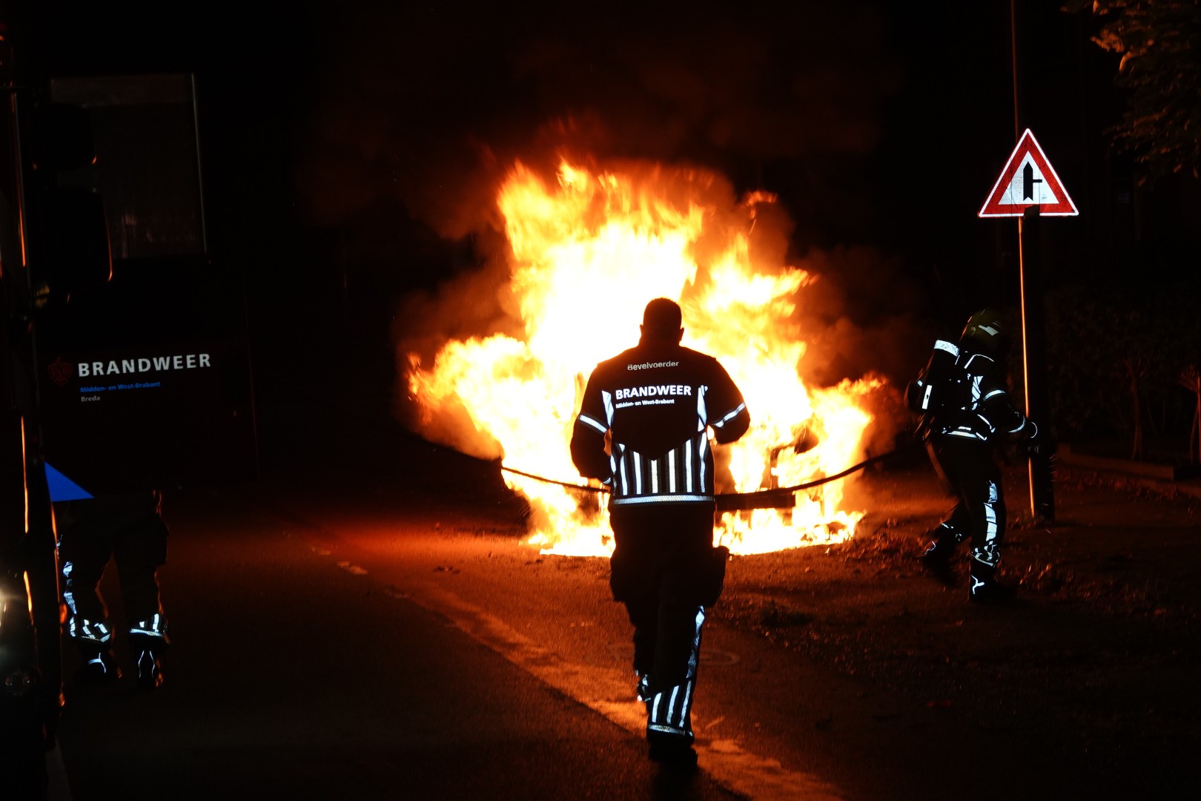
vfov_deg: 13.2
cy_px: 400
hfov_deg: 19.6
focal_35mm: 104
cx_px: 600
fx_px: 3469
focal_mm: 38.04
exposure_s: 1/60
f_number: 4
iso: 400
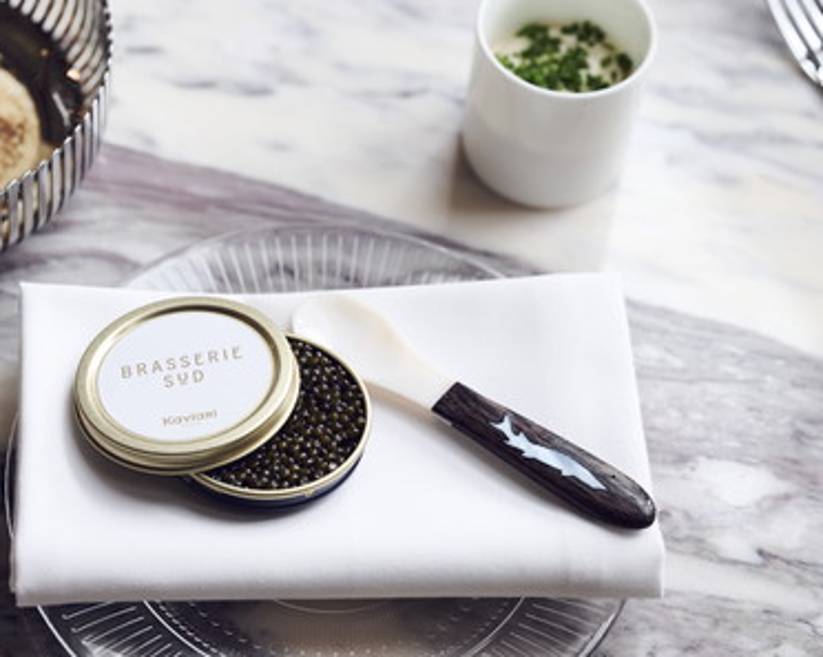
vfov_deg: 14.5
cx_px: 279
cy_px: 335
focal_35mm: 106
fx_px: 2580
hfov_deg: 18.1
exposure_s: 1/320
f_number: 4.5
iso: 1000
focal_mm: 84
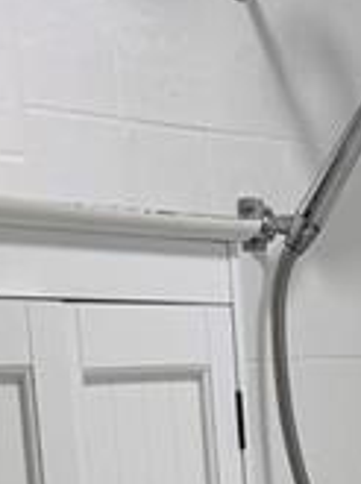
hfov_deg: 7.9
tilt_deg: -19.9
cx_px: 804
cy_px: 1223
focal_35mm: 175
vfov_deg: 9.8
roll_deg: +0.4
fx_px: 2443
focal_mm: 6.76
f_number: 1.78
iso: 64
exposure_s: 1/120
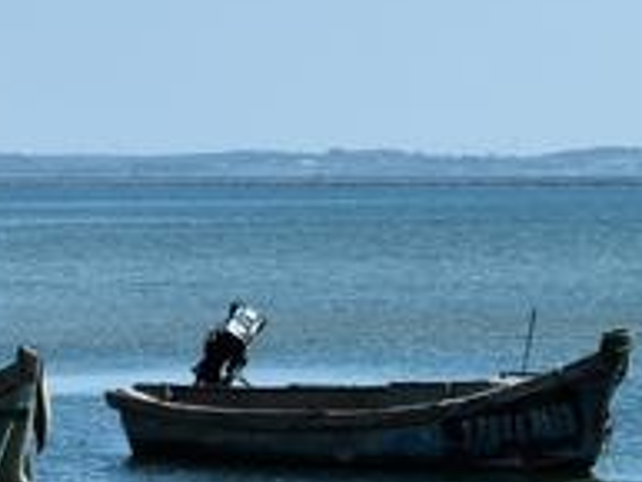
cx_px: -126
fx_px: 6866
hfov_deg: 5.3
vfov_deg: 4.0
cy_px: -45
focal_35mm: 370
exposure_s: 1/667
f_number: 3
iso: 50
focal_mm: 14.6
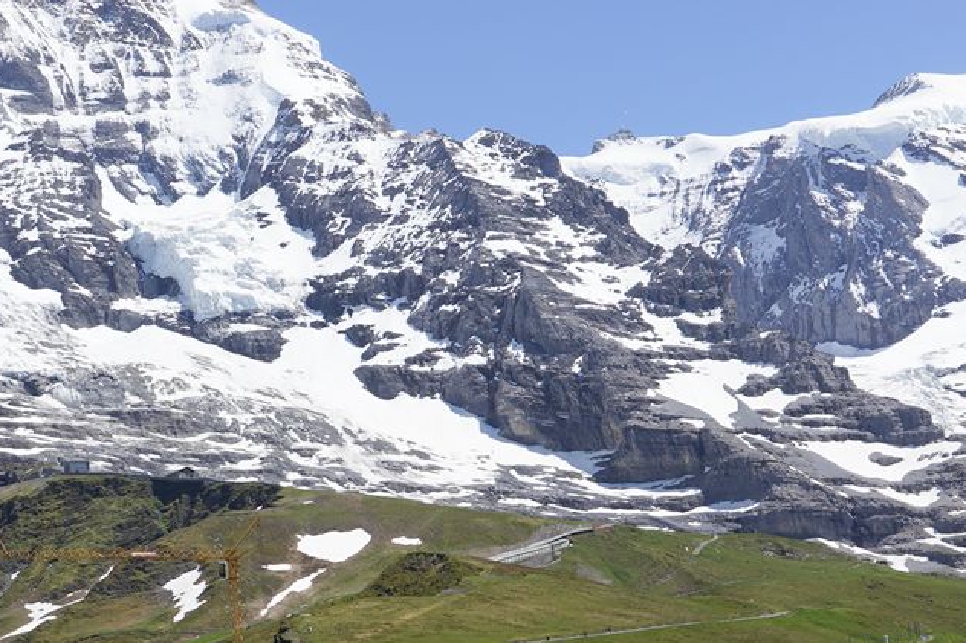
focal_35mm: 76
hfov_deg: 26.3
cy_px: 528
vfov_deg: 17.8
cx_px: 235
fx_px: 2039
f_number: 16
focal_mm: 24
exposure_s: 1/100
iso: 100
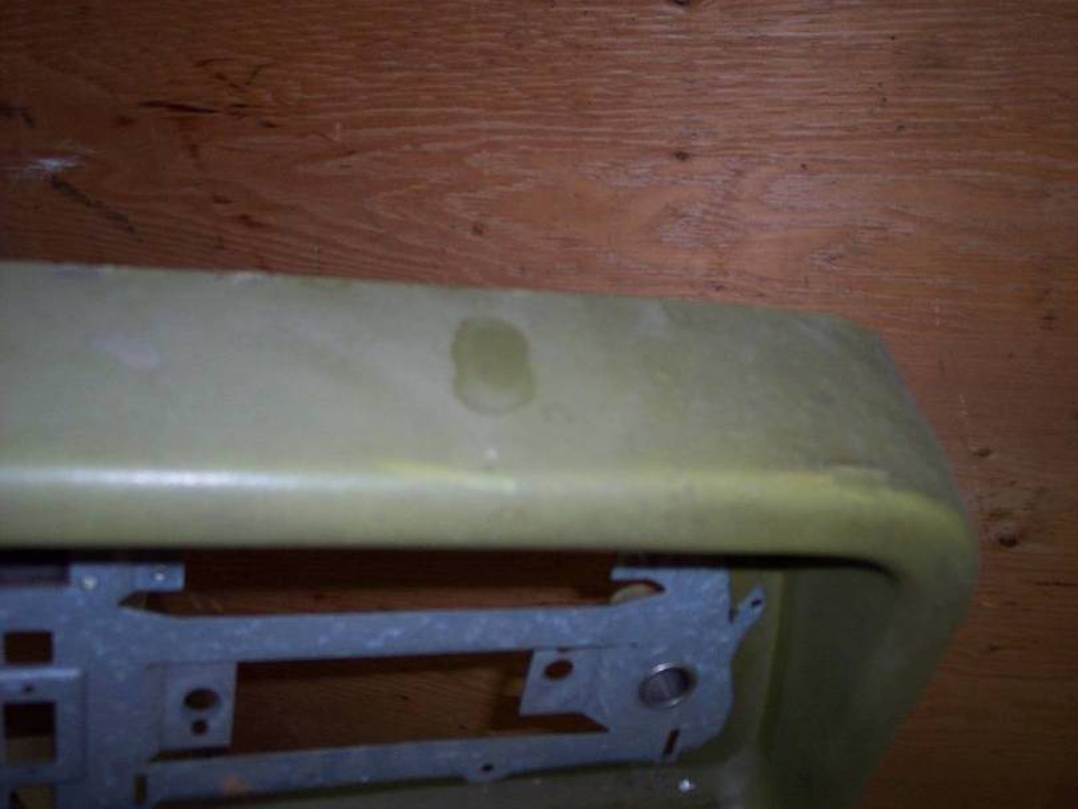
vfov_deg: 37.7
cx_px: 539
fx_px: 1184
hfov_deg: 49.0
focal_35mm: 38
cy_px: 404
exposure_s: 1/30
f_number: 2.8
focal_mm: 8
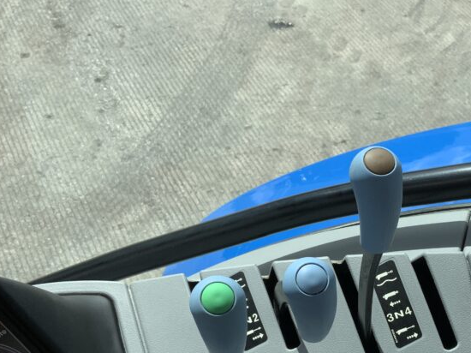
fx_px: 734
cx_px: 374
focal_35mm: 54
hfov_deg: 34.5
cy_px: 298
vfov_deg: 26.4
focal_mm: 3
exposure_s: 1/1786
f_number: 1.8
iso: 16
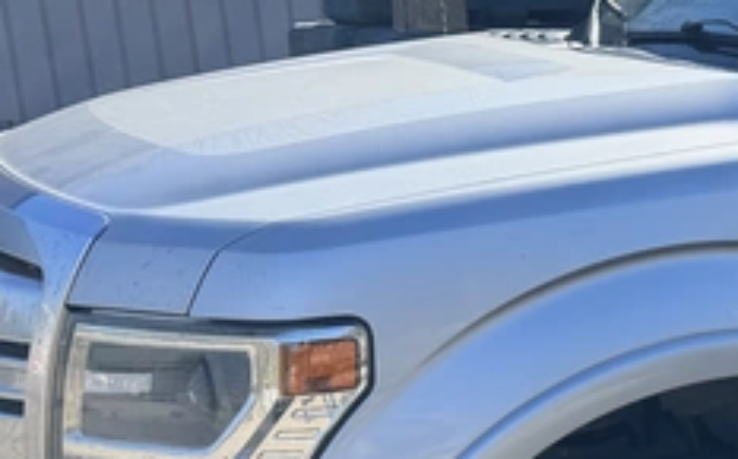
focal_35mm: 82
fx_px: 1647
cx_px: 1061
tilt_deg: -10.5
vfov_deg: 15.8
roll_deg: +4.3
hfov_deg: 21.7
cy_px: 353
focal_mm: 6.76
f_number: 1.78
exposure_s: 1/1727
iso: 80
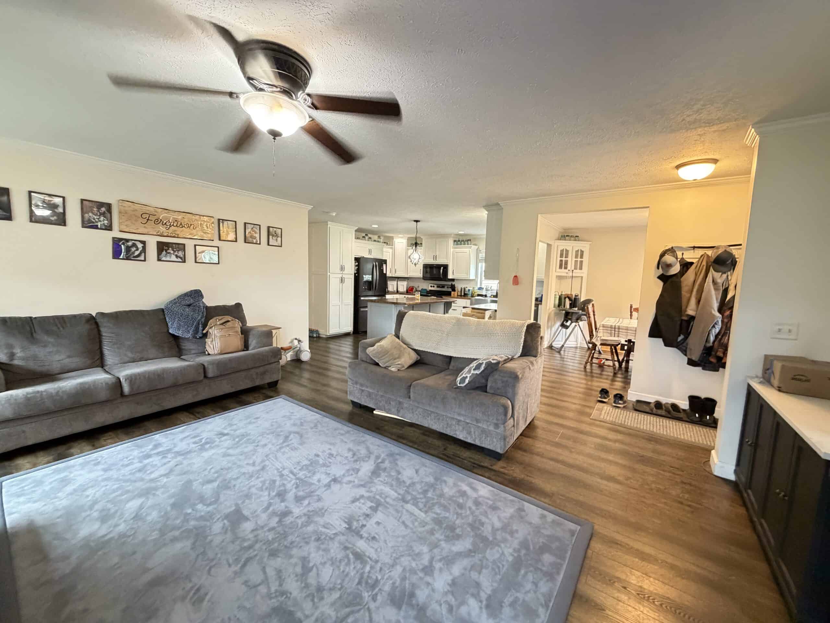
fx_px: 336
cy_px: 312
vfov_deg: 85.7
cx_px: 415
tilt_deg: -5.7
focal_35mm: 14
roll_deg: -1.8
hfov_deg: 102.1
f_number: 2.2
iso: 640
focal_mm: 2.22
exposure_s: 1/60
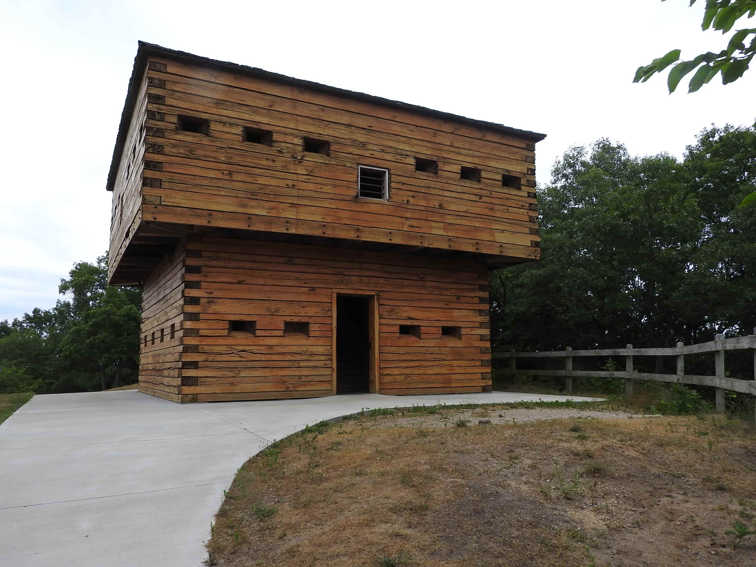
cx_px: 378
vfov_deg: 49.7
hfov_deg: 63.4
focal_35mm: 28
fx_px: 612
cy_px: 284
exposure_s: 1/640
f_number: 3.5
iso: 100
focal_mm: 5
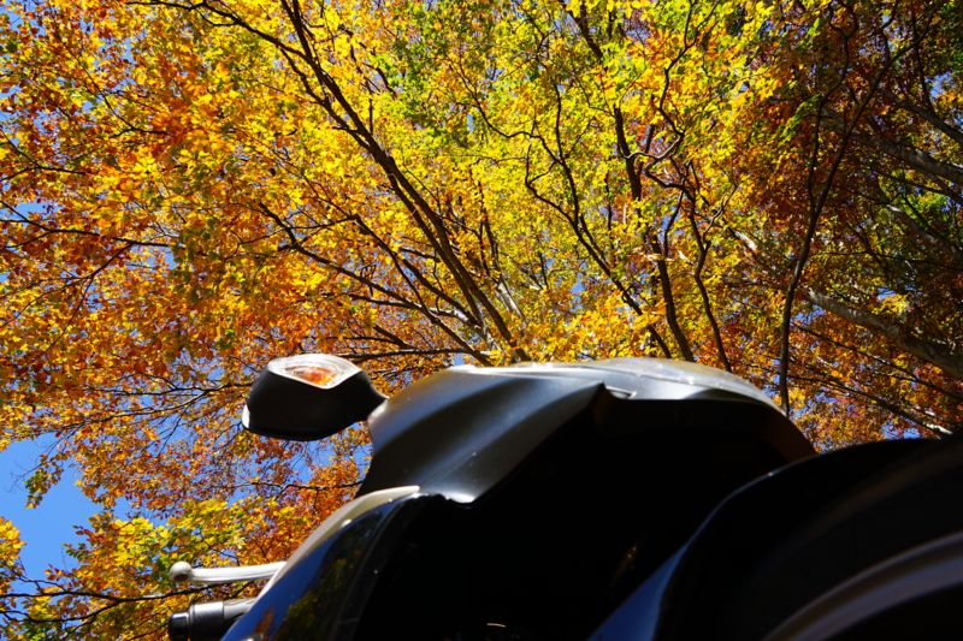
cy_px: 320
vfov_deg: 47.9
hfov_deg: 67.4
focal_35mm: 27
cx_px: 482
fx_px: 722
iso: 100
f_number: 8
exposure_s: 1/100
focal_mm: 18
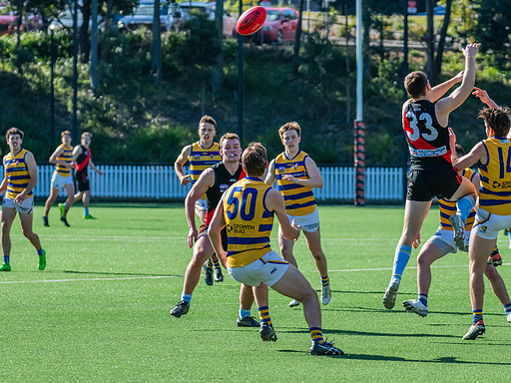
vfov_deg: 4.7
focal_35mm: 313
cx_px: 289
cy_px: 186
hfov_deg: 6.3
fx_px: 4620
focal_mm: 250
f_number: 9
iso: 800
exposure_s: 1/1250
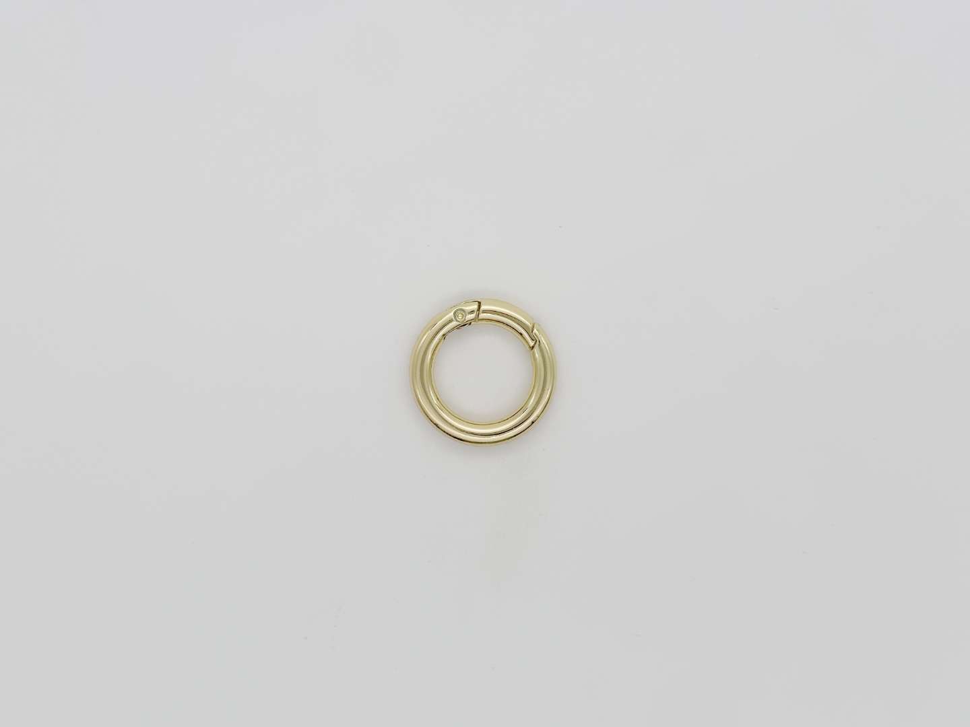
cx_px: 485
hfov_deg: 39.7
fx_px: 1345
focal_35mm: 48
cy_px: 364
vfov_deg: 30.3
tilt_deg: -87.3
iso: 64
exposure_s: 1/2809
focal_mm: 6.86
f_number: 1.78
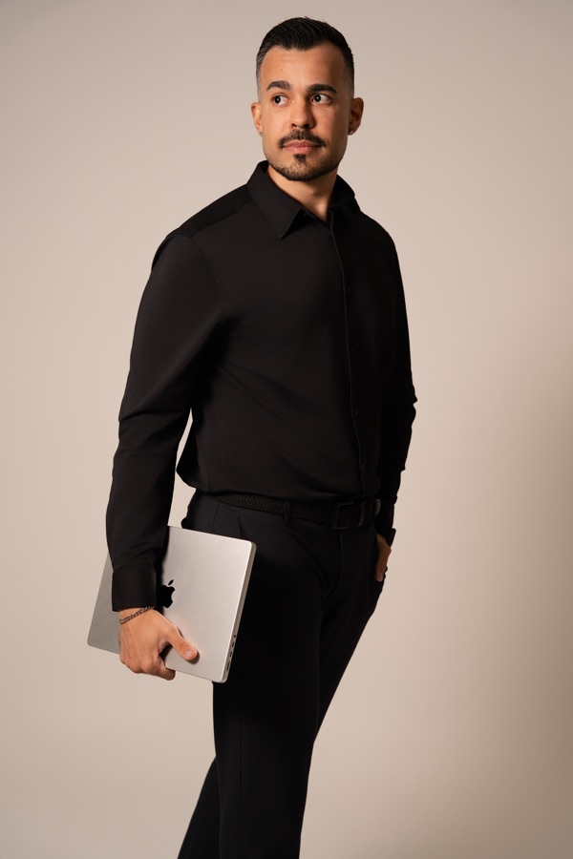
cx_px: 286
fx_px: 1299
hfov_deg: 24.9
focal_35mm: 54
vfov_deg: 36.6
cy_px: 430
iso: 250
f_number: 5
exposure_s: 1/160
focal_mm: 54.4
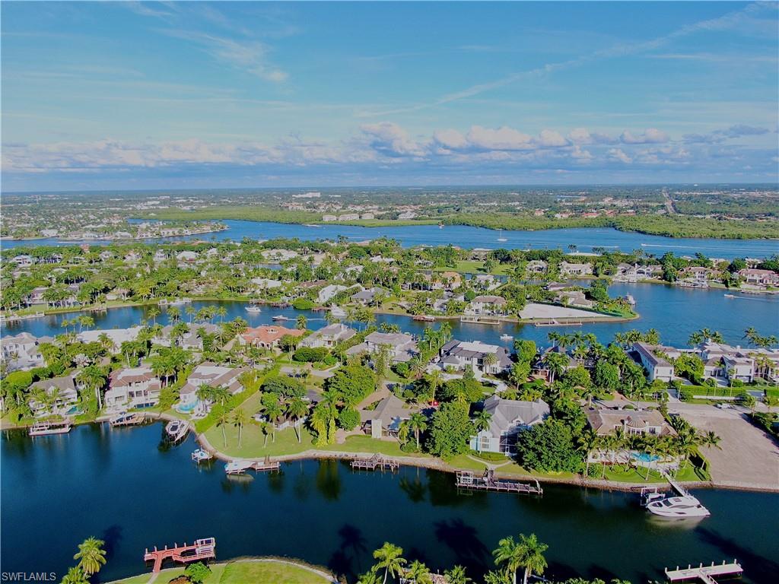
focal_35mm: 24
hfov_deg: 71.6
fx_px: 540
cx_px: 390
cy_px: 292
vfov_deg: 56.8
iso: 100
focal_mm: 4.39
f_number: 2.8
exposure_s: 1/800
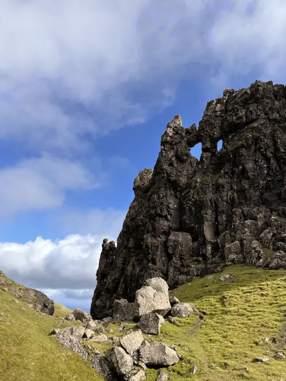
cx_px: 143
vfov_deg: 71.6
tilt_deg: +23.2
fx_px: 264
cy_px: 190
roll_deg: -7.3
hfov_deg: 56.8
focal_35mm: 24
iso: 80
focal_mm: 6.86
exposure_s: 1/4184
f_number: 1.78
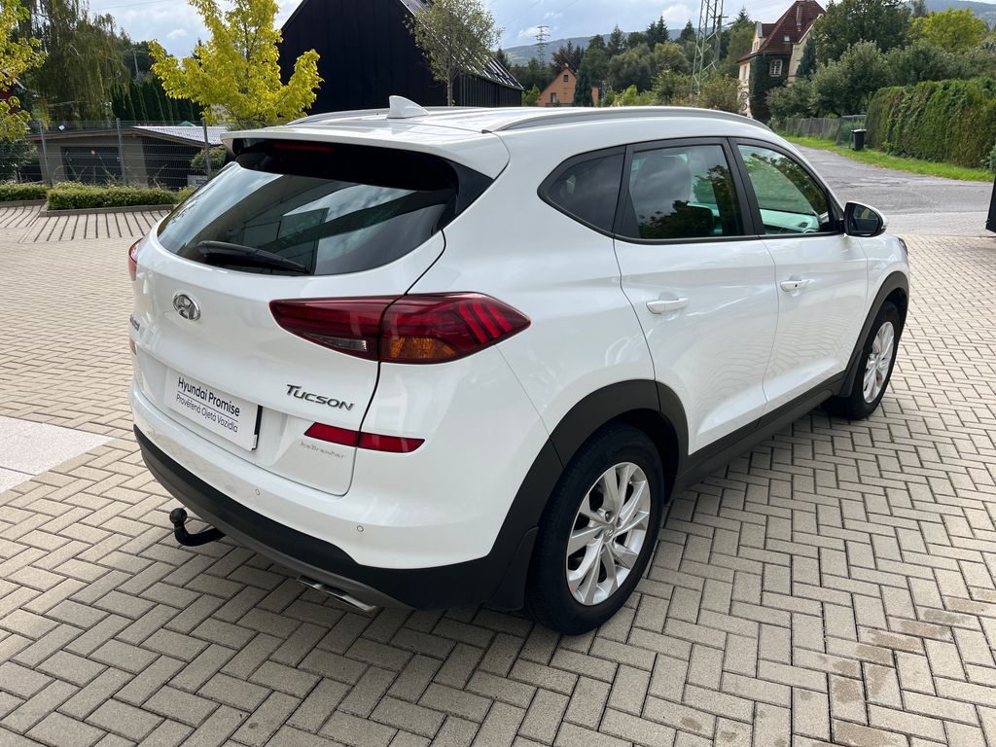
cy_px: 374
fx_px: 748
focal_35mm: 26
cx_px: 498
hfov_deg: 67.3
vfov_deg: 53.1
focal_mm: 5.1
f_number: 1.6
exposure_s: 1/1477
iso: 50
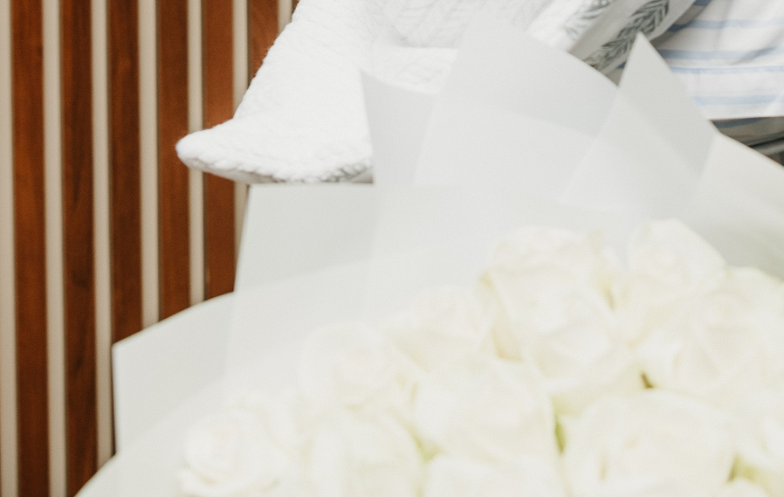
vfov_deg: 13.6
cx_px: 490
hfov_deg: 22.9
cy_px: -296
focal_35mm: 90
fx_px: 1930
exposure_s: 1/160
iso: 160
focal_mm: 28
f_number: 4
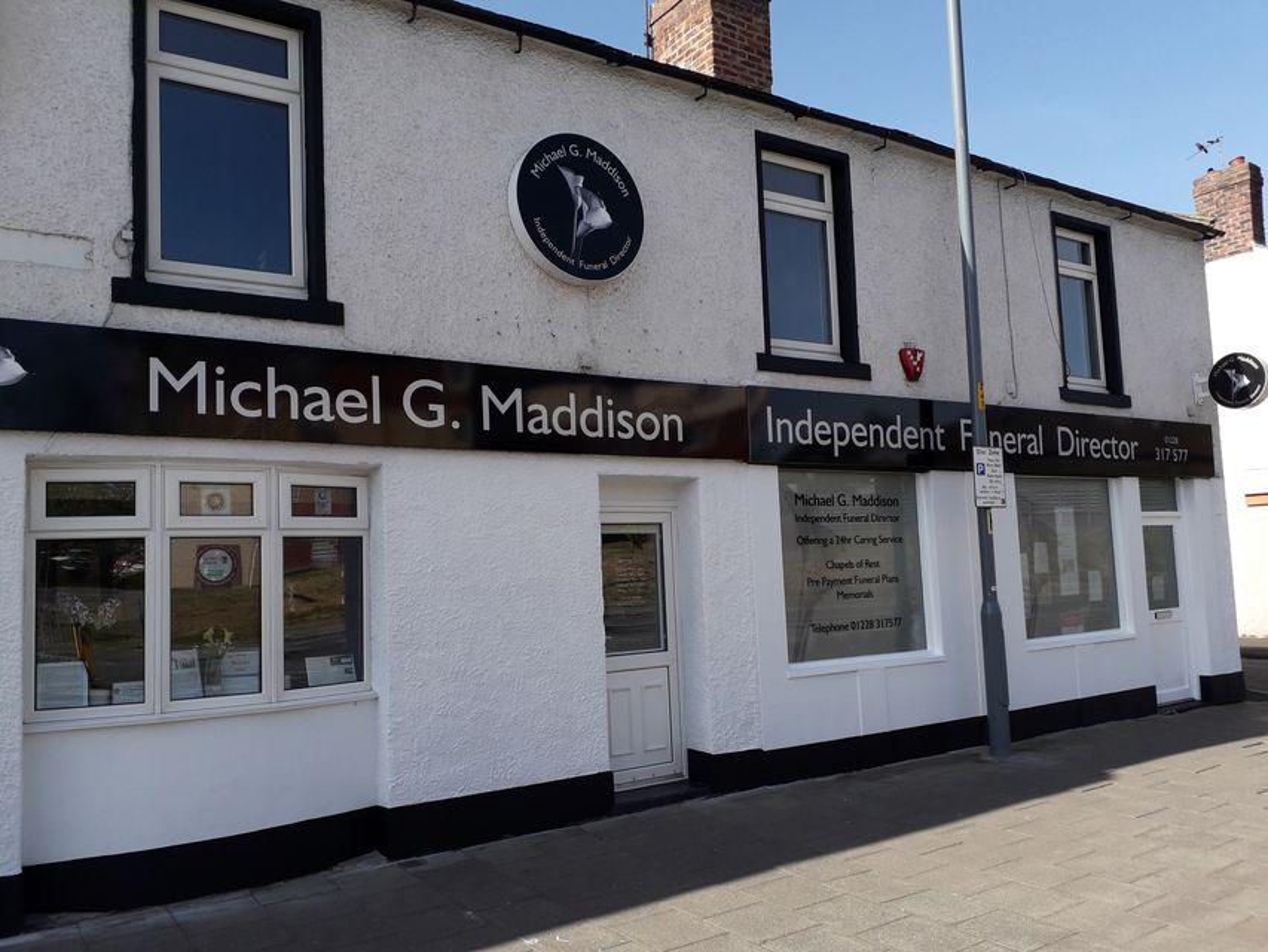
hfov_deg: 65.3
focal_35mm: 27
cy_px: 476
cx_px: 634
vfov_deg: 51.4
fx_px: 989
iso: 40
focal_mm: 3.6
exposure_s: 1/1034
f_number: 1.9
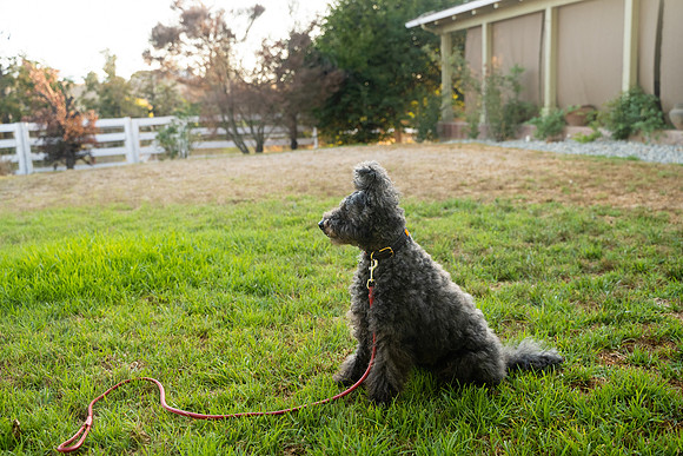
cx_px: 342
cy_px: 228
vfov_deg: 33.4
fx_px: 759
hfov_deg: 48.4
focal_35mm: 40
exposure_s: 1/500
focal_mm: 40
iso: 800
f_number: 4
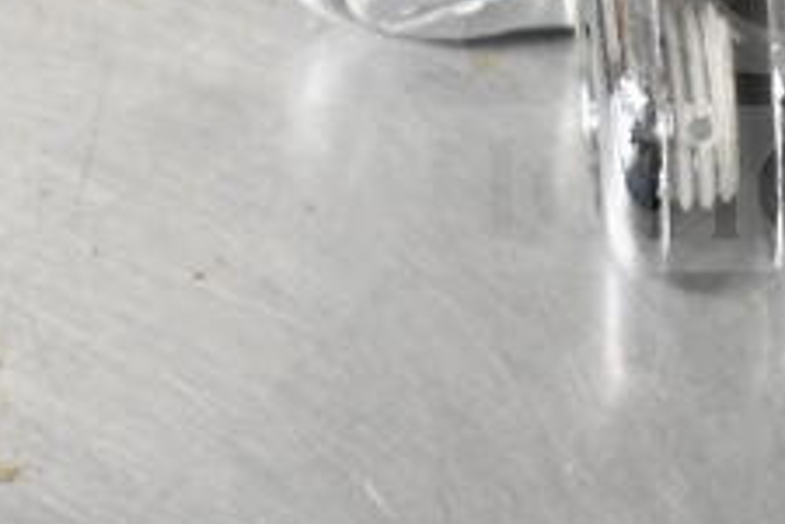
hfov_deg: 9.2
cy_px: -5
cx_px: 687
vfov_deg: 6.1
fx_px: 4870
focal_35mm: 223
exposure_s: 1/100
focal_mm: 55
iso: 10000
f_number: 5.6
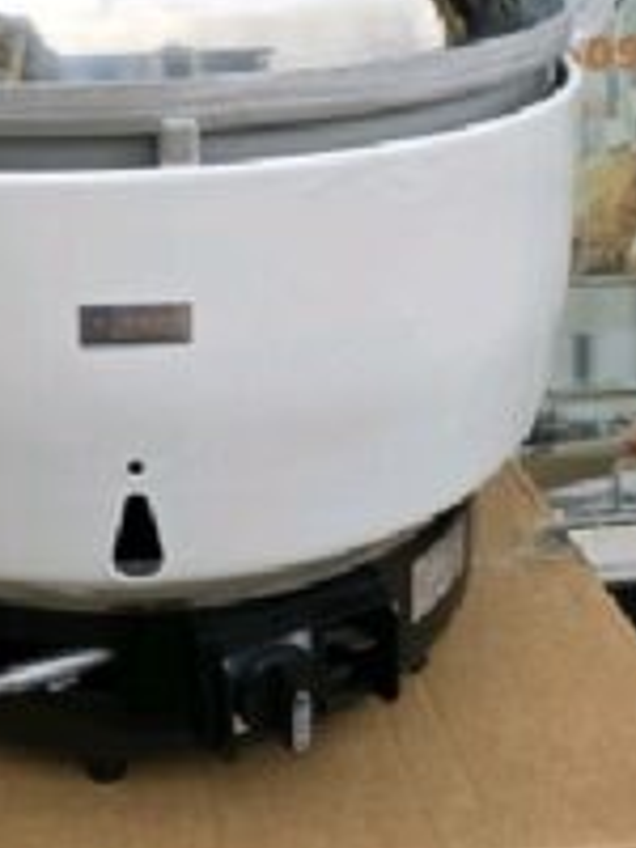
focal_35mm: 46
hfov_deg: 30.7
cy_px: 68
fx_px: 1127
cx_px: 119
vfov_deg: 38.1
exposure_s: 1/244
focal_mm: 6.3
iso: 12
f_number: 1.7
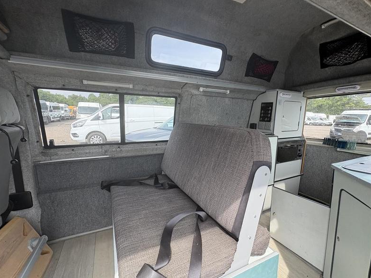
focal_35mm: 16
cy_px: 142
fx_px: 171
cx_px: 194
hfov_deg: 94.4
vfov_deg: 78.1
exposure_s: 1/544
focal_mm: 2.22
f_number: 2.2
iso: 64
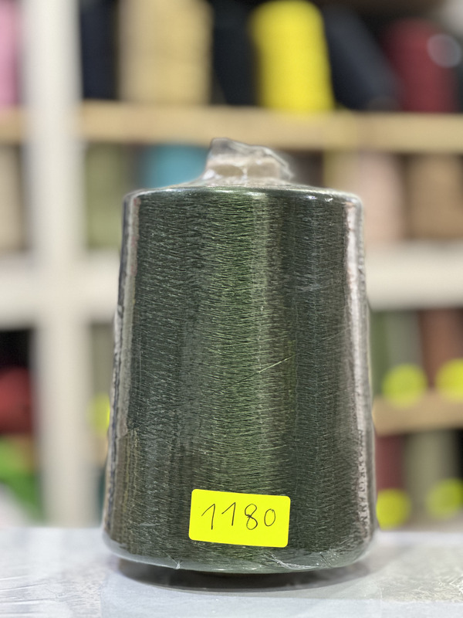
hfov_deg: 19.1
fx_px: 1373
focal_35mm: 77
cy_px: 309
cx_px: 232
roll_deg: +1.5
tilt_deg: -0.2
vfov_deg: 25.3
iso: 320
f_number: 2.8
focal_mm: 9
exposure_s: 1/33
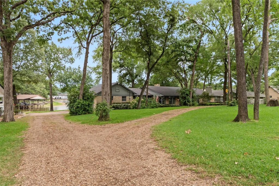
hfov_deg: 71.5
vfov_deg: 51.3
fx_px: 194
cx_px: 140
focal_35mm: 25
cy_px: 93
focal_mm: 17
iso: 100
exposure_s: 1/160
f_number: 9
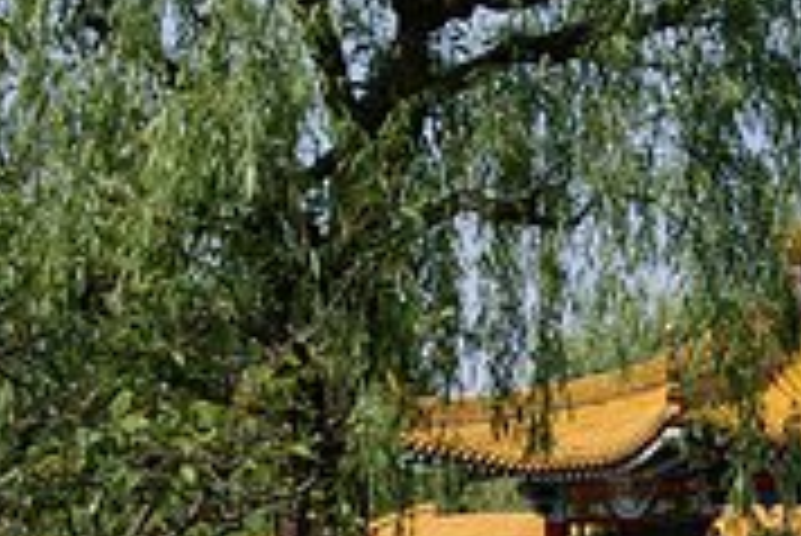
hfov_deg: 13.4
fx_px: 3350
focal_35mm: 150
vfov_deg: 9.0
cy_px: 752
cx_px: 801
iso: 200
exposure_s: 1/400
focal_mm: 35
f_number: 10
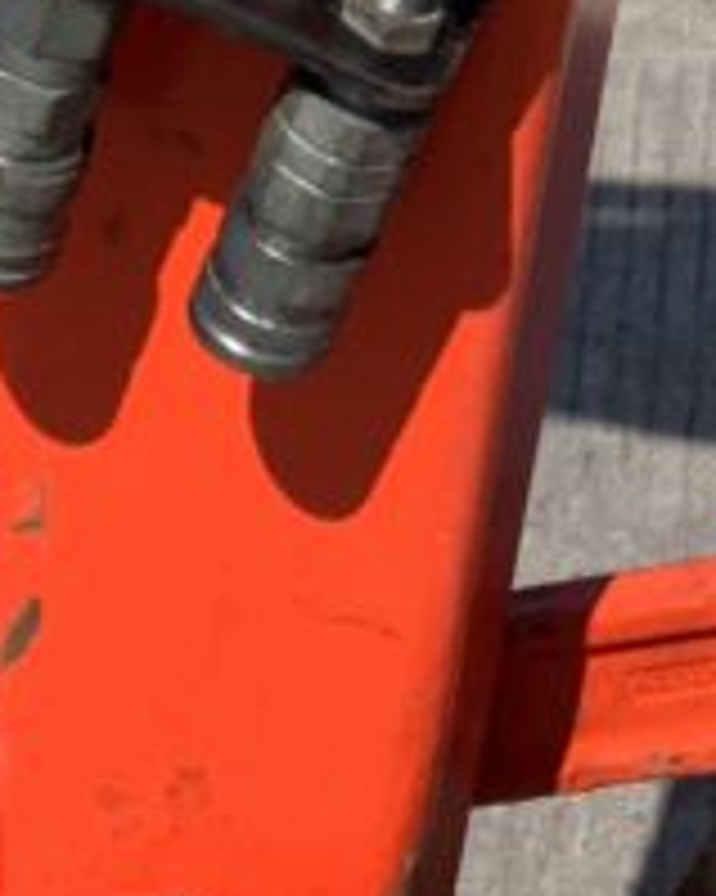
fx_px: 3870
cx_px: 761
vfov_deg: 12.7
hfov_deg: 10.5
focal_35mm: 146
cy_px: -302
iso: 16
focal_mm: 3
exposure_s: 1/1848
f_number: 1.8
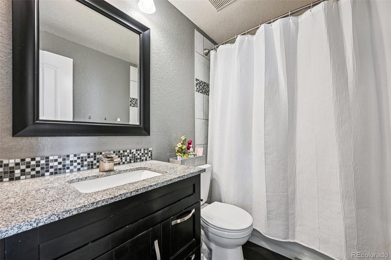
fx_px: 152
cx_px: 196
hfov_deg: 104.3
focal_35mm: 14
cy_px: 130
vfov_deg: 81.2
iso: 400
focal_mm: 14
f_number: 11
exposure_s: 1/5
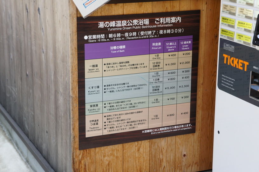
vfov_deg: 16.5
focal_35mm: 82
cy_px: 86
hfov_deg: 24.6
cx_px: 130
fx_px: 593
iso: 250
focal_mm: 55
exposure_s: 1/100
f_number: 5.6
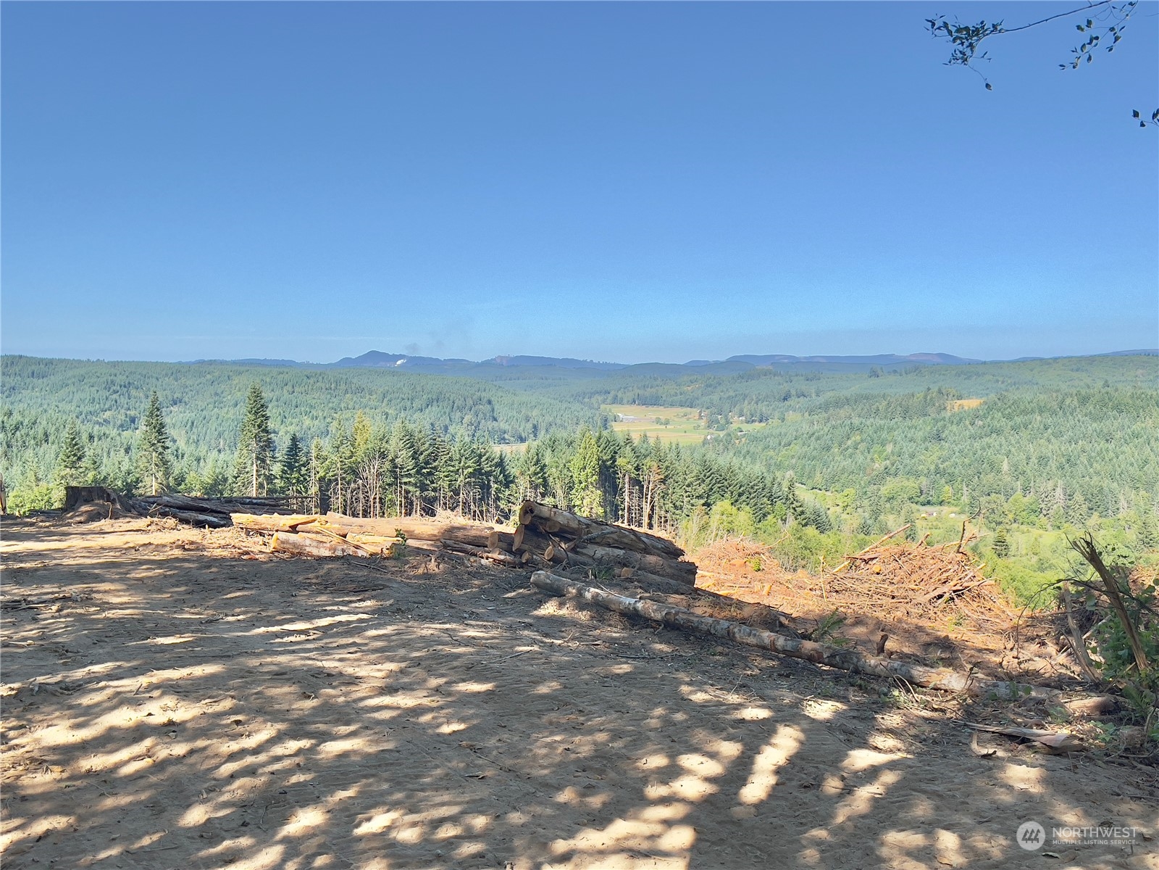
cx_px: 580
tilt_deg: -3.1
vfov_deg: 53.1
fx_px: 871
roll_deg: +0.3
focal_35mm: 26
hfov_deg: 67.3
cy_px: 435
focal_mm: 5.7
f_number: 1.5
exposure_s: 1/1698
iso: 50
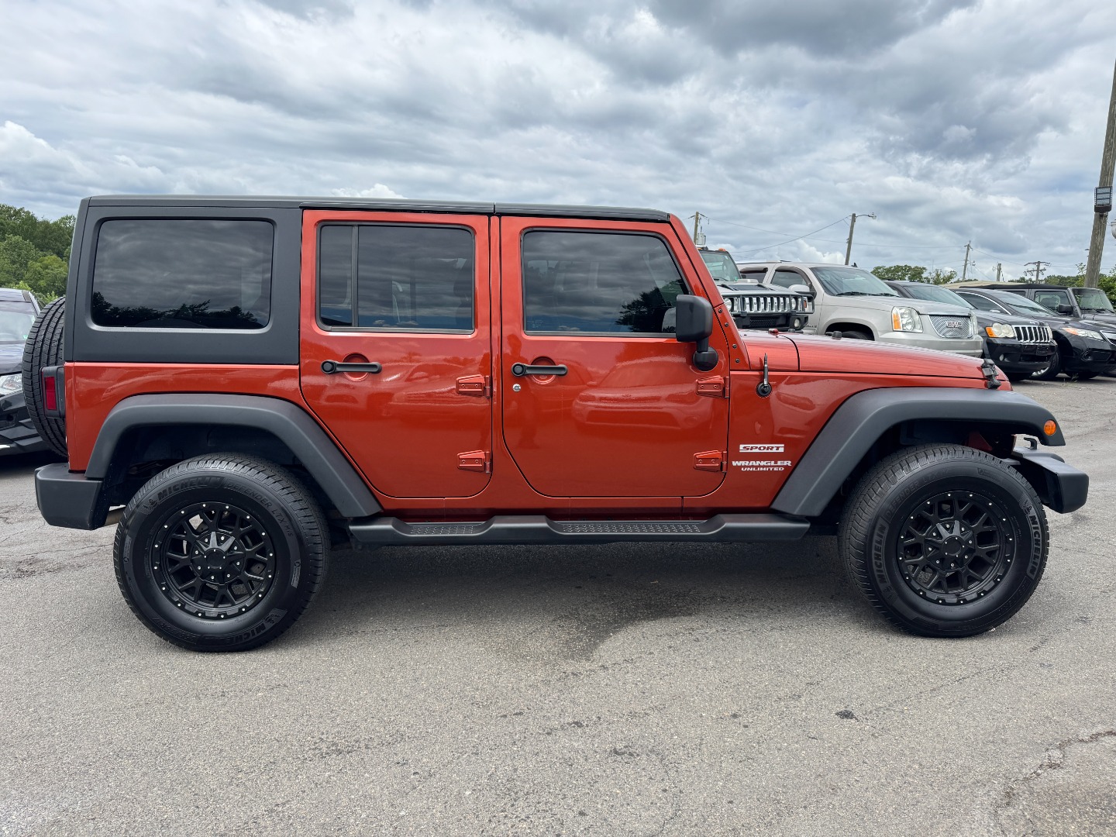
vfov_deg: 56.8
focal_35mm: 24
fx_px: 774
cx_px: 558
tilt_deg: -7.8
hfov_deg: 71.6
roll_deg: -1.9
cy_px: 418
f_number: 1.78
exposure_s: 1/3413
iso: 80
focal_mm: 6.76
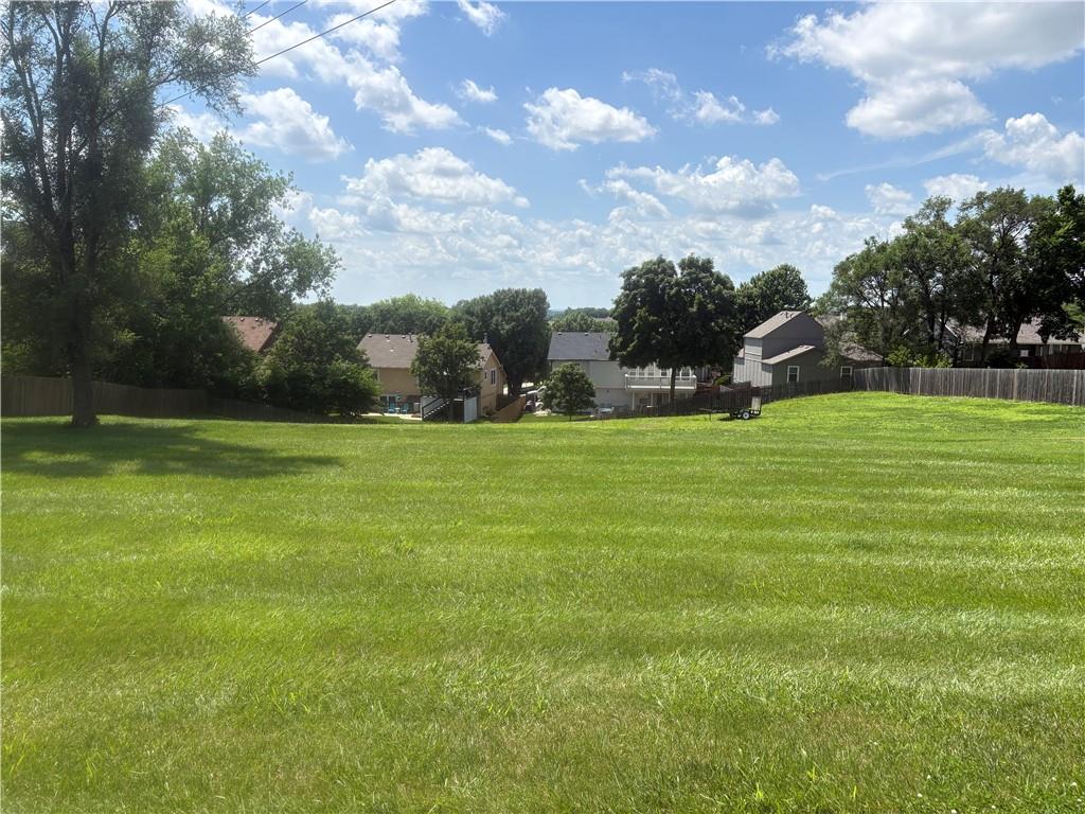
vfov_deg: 53.1
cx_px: 542
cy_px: 407
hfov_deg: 67.3
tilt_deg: -6.7
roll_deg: -0.2
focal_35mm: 26
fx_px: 815
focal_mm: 5.96
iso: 50
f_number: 1.6
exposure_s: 1/2747
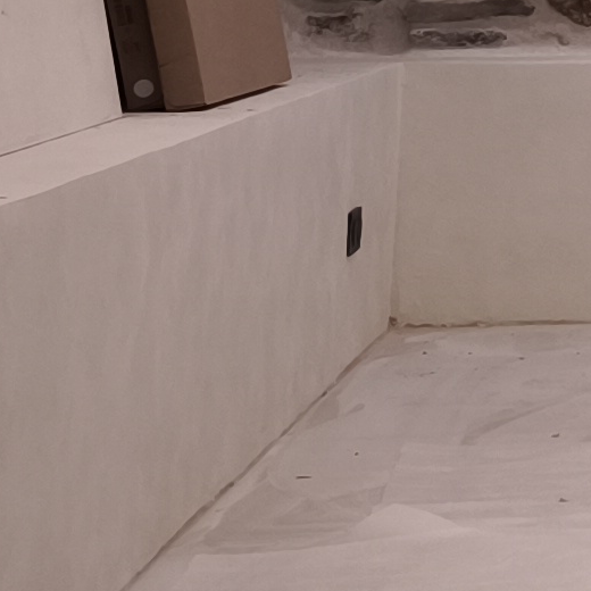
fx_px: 3091
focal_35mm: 160
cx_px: 1784
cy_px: -265
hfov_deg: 8.9
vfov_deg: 10.6
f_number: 1.6
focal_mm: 6.57
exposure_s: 1/50
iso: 400
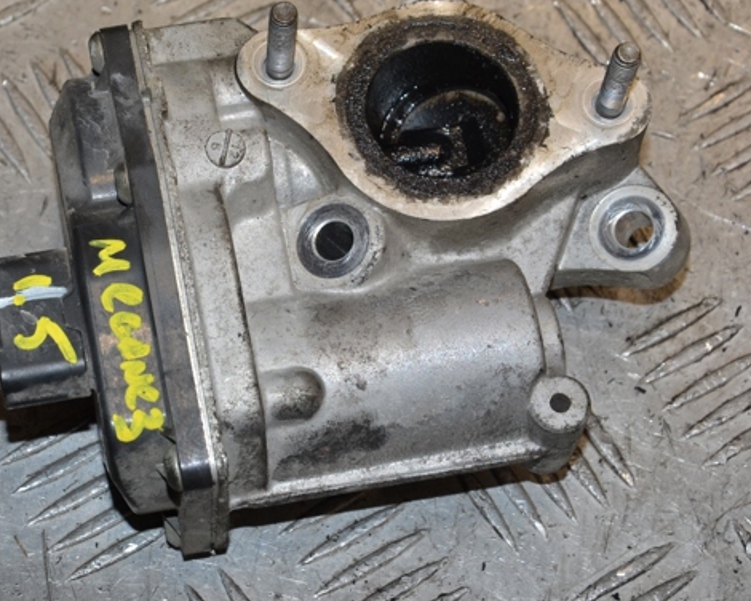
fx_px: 2978
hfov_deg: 14.3
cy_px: 278
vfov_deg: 11.5
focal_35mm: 134
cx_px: 244
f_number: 10
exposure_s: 1/200
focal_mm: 70
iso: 800
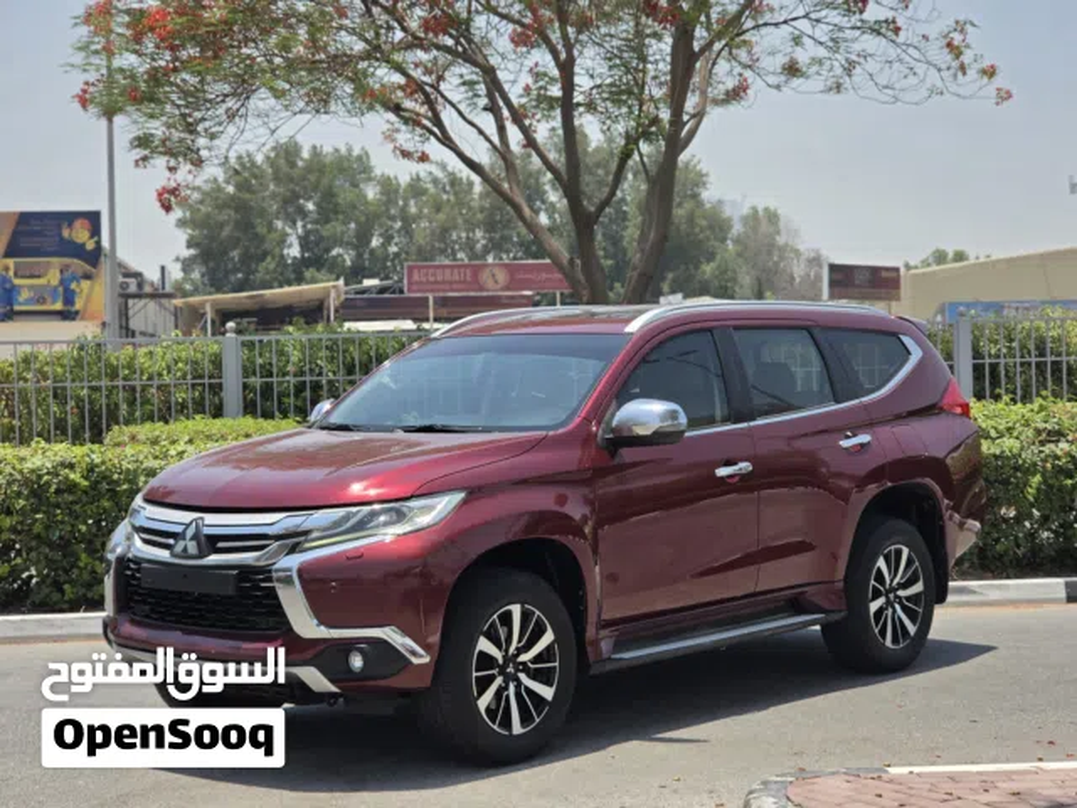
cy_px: 404
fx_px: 2147
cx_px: 538
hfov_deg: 28.2
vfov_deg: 21.3
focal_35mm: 69
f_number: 2.4
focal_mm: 7
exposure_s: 1/648
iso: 25
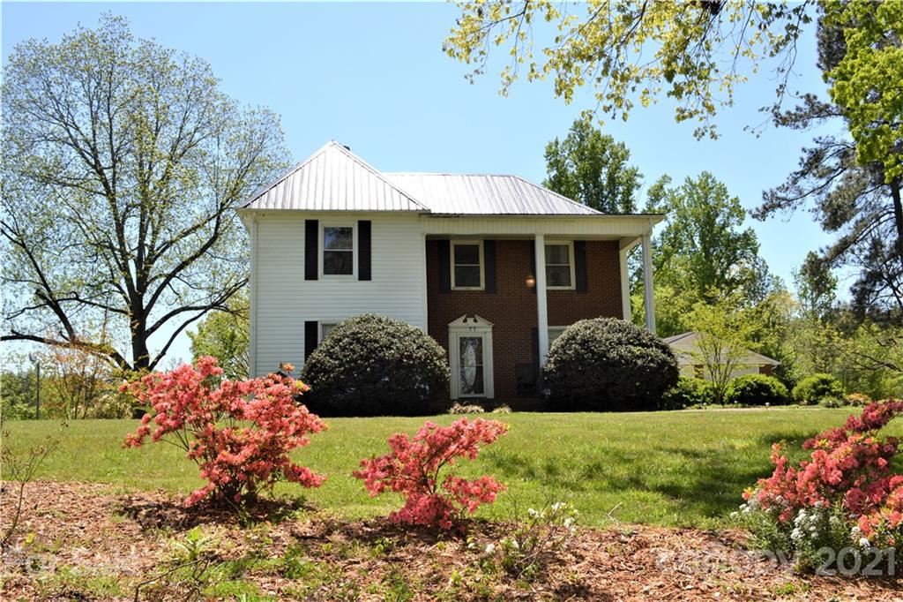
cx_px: 452
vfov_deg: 43.6
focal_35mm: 30
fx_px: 752
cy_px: 301
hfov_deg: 61.9
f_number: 9
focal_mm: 20
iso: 100
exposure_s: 1/200
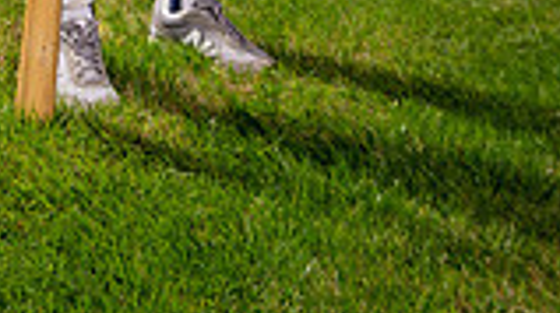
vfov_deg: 10.3
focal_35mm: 101
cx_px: 151
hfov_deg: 21.0
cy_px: -450
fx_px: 1498
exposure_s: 1/250
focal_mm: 34
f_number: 4
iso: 400
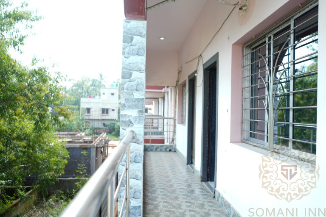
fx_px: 254
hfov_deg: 65.5
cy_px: 108
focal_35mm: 28
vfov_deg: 46.4
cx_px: 163
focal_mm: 28
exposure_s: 1/100
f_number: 3.2
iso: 80
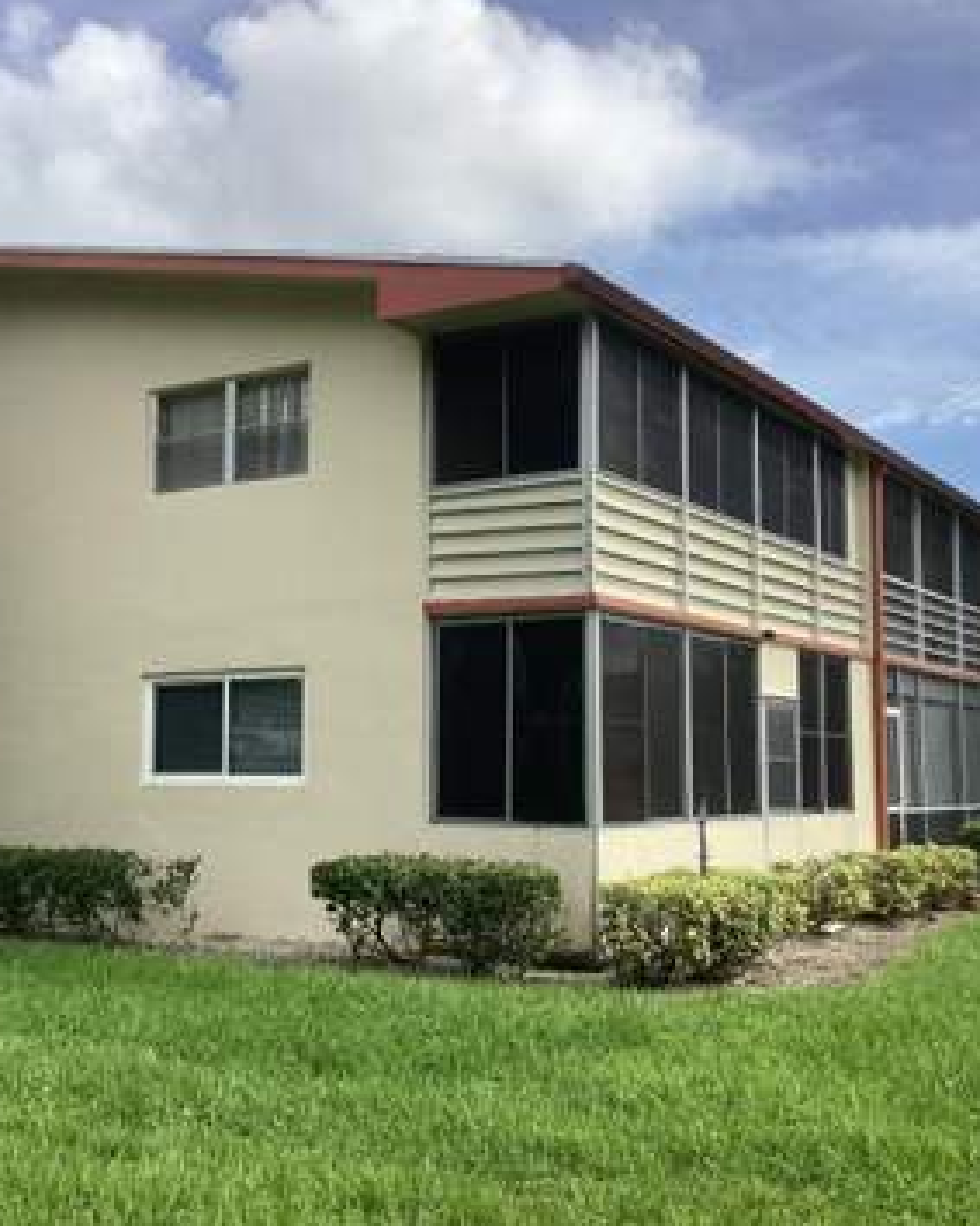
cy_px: 611
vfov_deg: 44.8
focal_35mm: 41
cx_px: 388
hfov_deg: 36.3
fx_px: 1487
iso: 25
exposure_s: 1/1314
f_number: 2.4
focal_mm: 3.3
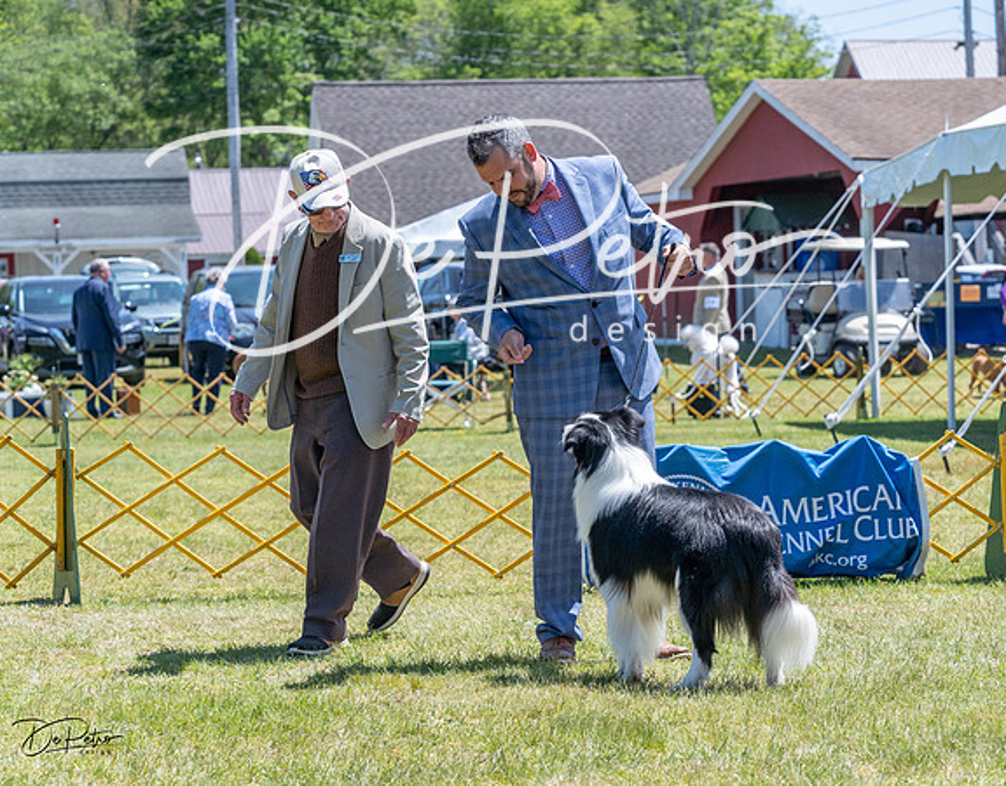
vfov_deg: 14.4
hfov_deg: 18.3
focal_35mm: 106
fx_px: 3113
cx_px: 590
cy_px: 393
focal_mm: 95
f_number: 6.3
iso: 1250
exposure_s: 1/2500
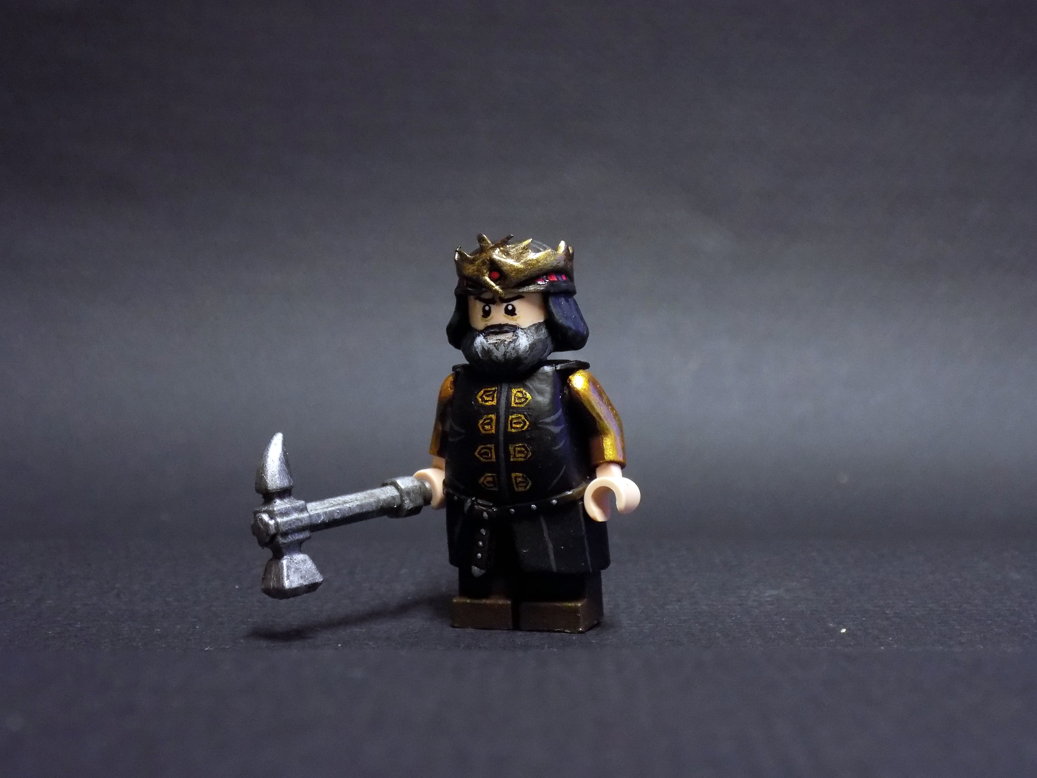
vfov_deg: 28.0
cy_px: 389
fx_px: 1558
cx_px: 518
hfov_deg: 36.8
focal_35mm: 52
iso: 400
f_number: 3.9
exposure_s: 1/20
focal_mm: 9.3
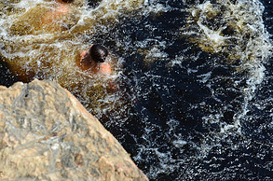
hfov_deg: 24.5
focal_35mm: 83
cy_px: 80
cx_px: 102
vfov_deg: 16.4
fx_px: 628
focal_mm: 28
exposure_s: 1/400
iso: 400
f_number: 10
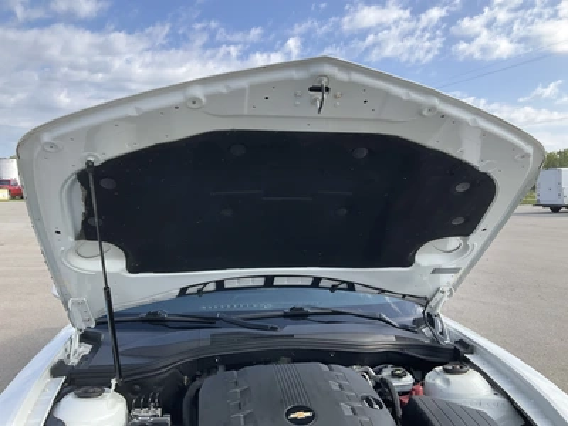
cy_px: 213
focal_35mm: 29
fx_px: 476
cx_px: 284
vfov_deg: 48.2
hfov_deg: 61.7
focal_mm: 3
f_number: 1.8
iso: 25
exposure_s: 1/635
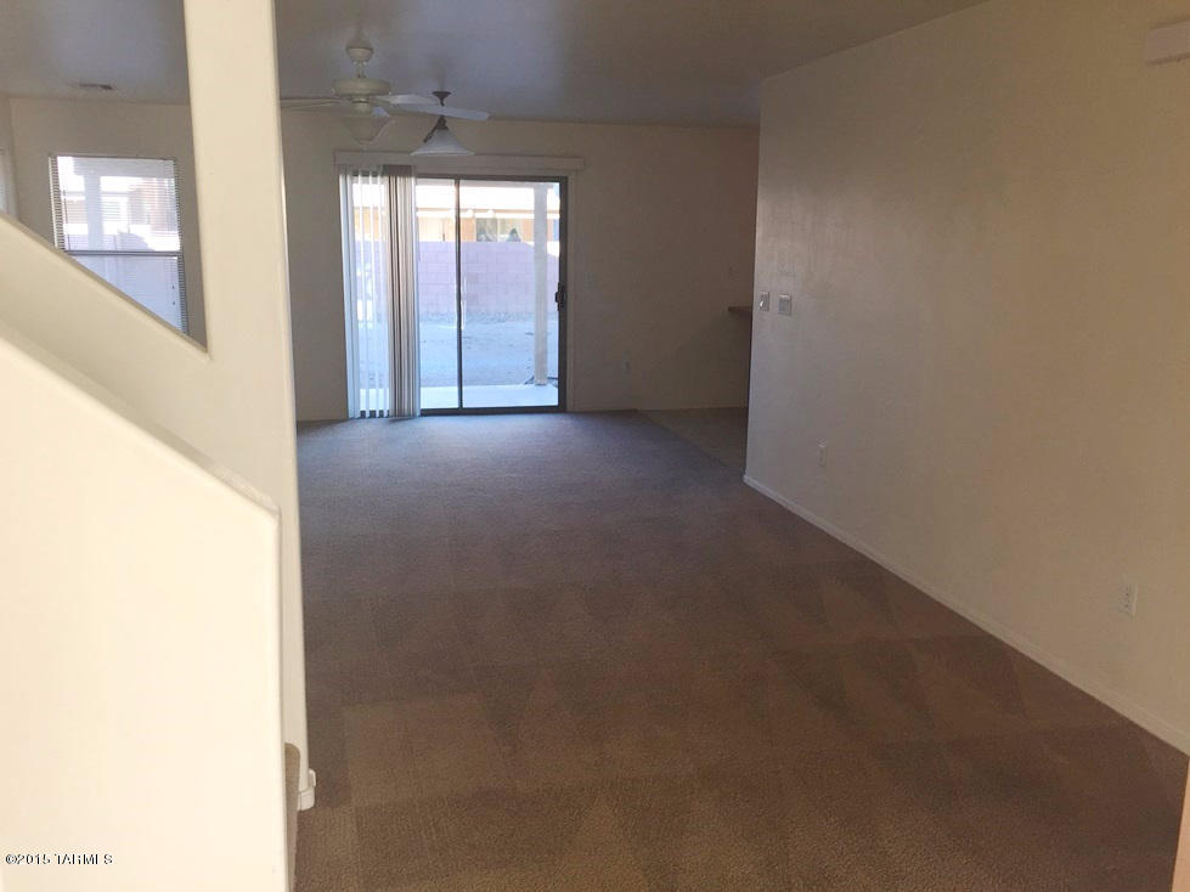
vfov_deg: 48.2
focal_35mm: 29
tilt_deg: -11.9
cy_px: 446
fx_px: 997
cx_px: 595
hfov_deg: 61.7
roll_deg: -0.4
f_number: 2.2
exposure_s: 1/60
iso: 32
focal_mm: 4.15
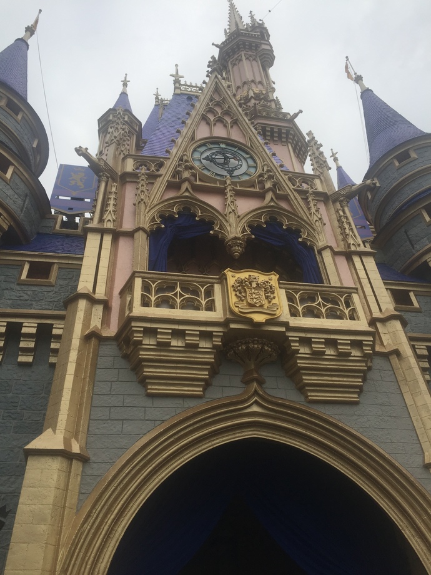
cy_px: 288
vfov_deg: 61.7
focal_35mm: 29
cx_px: 216
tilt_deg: +42.7
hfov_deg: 48.2
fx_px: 481
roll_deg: +5.4
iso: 32
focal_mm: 4.15
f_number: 2.2
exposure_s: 1/514
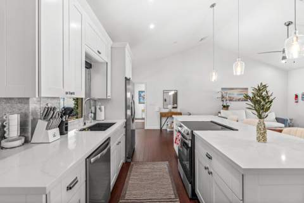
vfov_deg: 73.7
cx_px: 152
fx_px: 135
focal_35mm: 16
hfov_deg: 96.7
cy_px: 102
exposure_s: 1/2
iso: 320
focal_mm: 16
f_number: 8
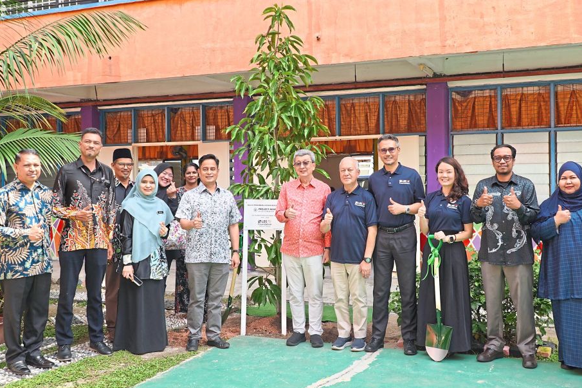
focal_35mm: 37
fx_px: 598
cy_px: 183
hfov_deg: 51.8
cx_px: 329
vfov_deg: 35.9
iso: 100
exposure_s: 1/200
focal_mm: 18
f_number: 4.5
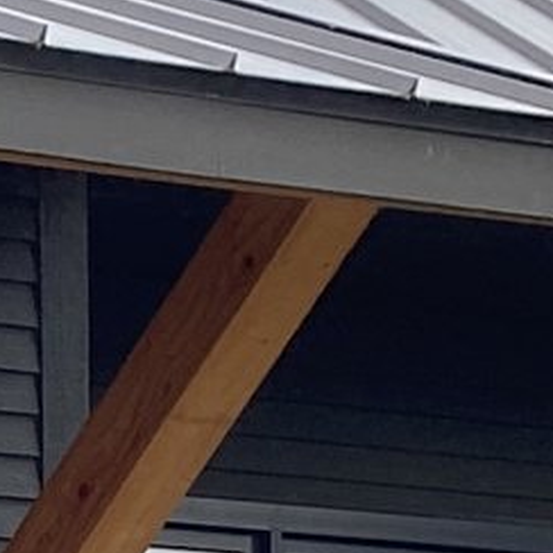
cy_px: 1569
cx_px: -1312
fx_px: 4247
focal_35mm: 235
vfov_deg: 6.8
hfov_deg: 6.5
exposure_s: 1/271
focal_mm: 4.25
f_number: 1.8
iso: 32
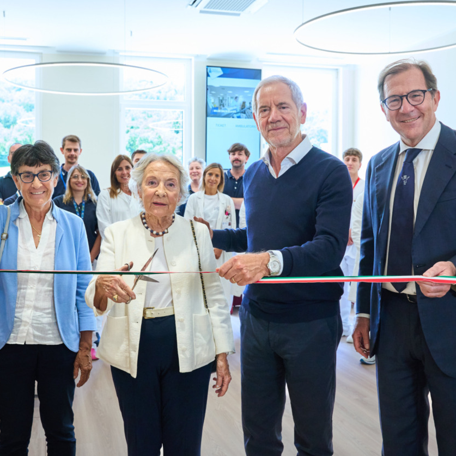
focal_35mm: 40
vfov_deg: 41.9
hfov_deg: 41.9
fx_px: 595
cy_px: 224
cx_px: 197
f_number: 5
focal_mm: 30.7
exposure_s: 1/200
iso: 2000
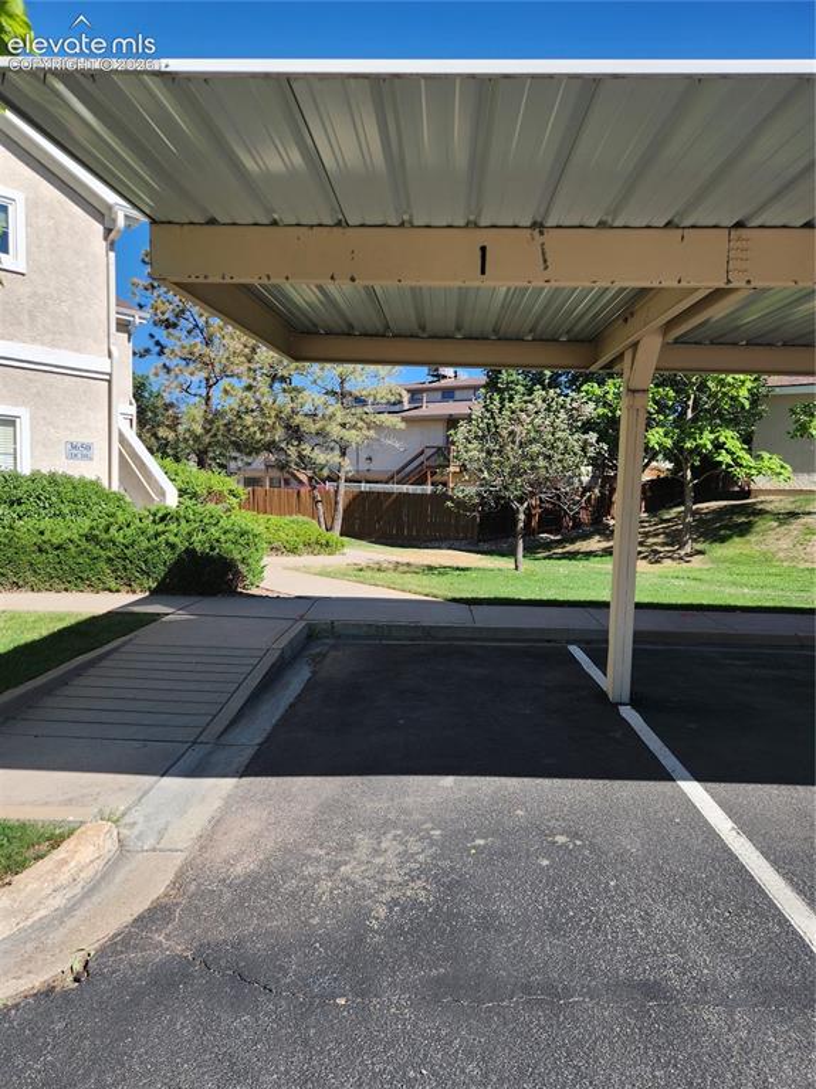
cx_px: 408
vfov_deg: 74.0
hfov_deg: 58.8
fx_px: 724
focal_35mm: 23
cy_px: 544
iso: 20
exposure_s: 1/1093
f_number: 1.8
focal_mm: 5.4
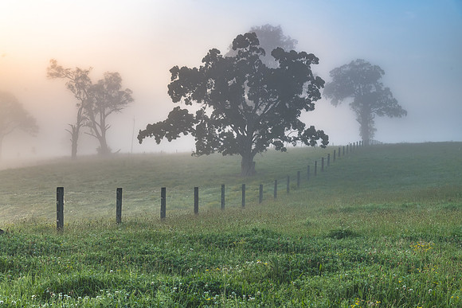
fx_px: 706
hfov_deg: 36.2
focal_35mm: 55
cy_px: 154
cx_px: 231
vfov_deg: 24.6
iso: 125
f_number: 8
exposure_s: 1/80
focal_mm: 55
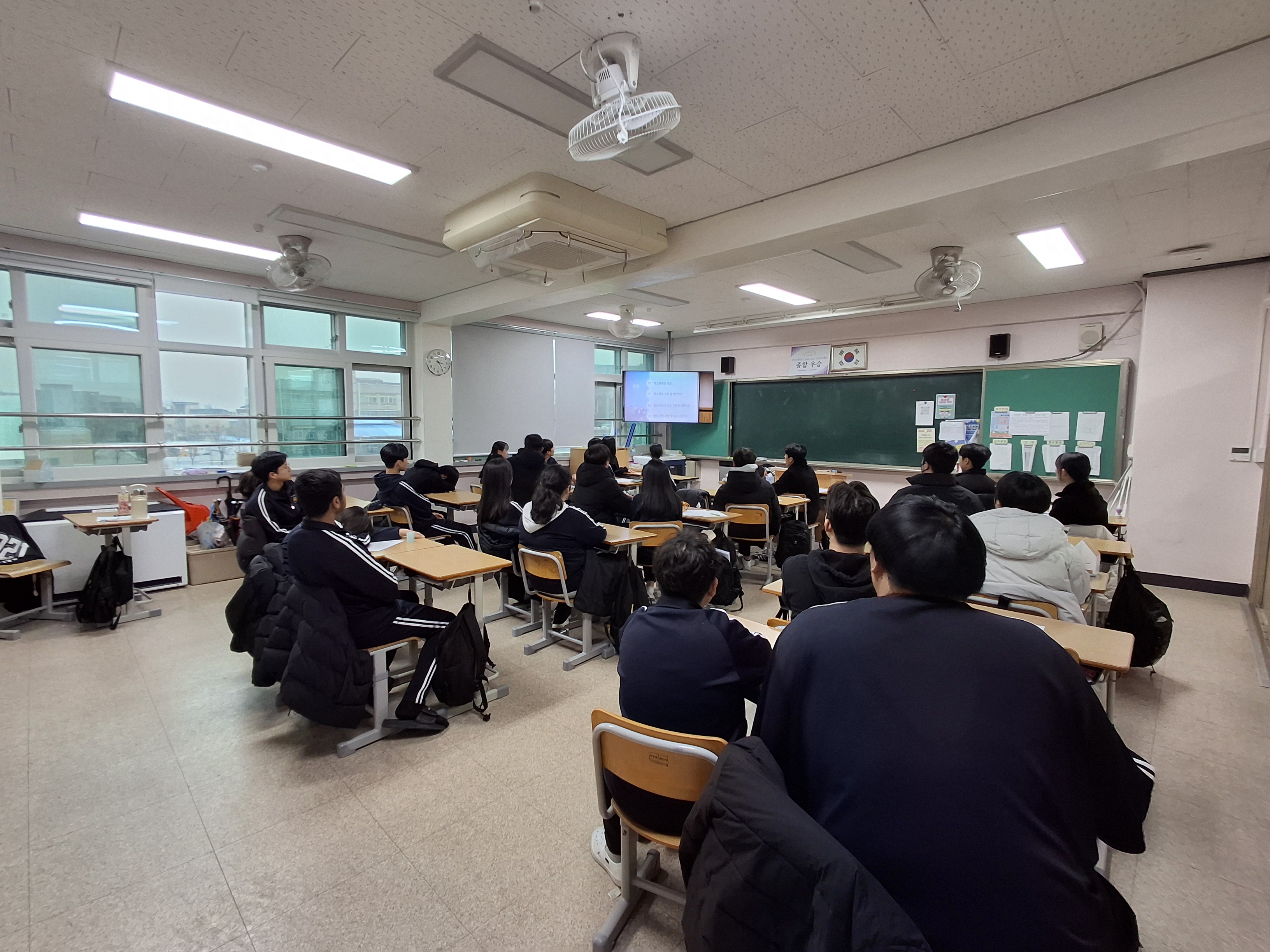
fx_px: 587
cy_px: 476
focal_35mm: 16
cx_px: 635
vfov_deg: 78.1
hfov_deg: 94.5
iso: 80
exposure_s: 1/40
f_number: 2.2
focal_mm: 1.64
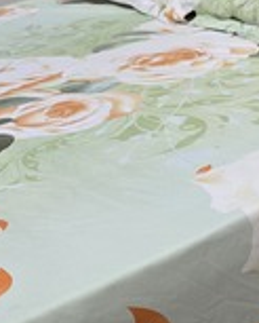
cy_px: 52
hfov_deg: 22.1
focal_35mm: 67
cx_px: 254
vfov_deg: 27.5
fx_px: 640
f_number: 1.7
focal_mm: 6.3
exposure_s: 1/100
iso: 400
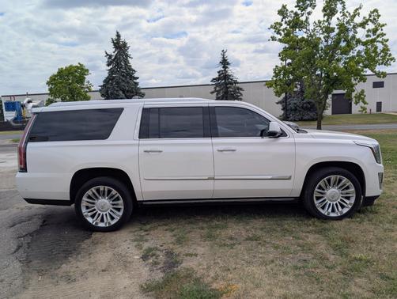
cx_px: 198
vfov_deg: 56.9
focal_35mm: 24
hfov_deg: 71.5
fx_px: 276
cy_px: 150
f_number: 1.68
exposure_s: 1/1912
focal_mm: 6.9
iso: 22
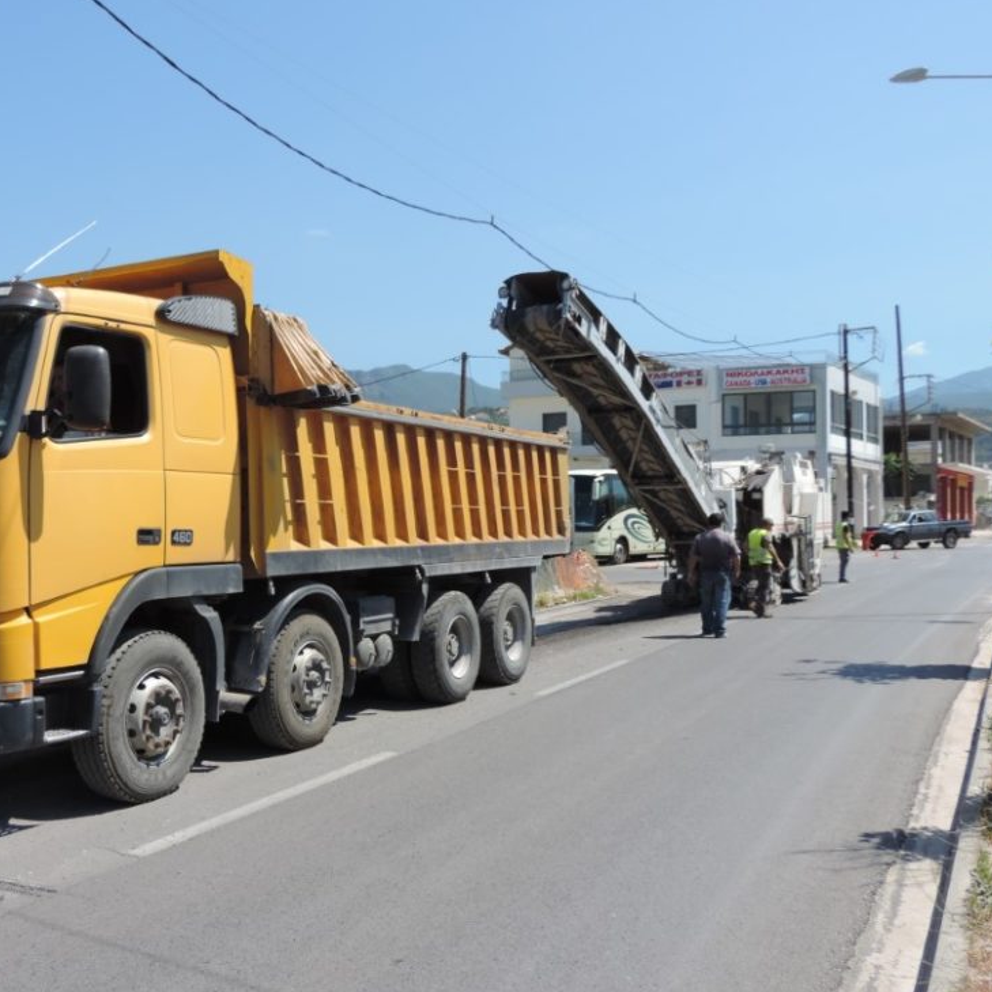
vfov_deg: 46.0
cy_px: 497
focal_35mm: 36
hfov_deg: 45.5
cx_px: 355
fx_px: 1167
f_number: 3.1
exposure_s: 1/1000
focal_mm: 5.3
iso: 80
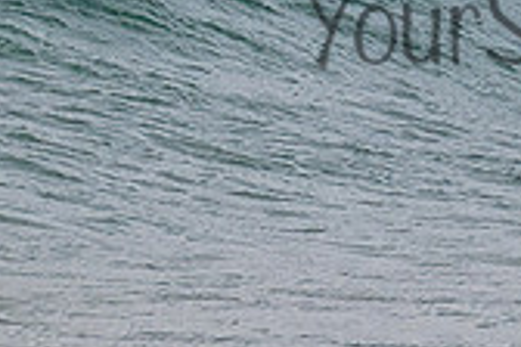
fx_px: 49983
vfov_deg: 0.4
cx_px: 828
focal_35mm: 3454
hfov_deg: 0.6
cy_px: -106
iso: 800
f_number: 11
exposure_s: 1/2000
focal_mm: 800
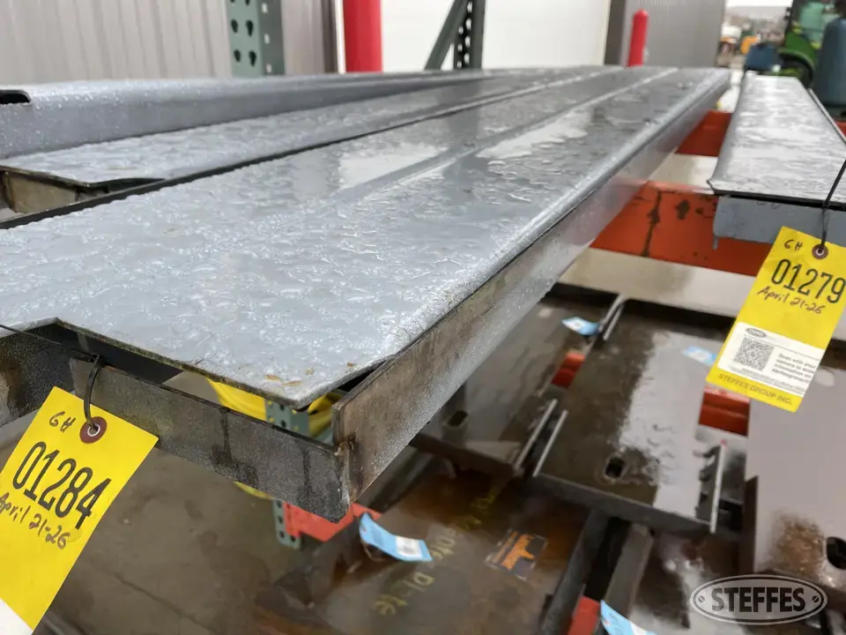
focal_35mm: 26
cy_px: 318
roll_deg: -0.5
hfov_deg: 67.3
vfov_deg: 53.1
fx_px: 635
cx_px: 423
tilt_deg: -21.4
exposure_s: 1/121
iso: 40
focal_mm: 5.1
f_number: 1.6
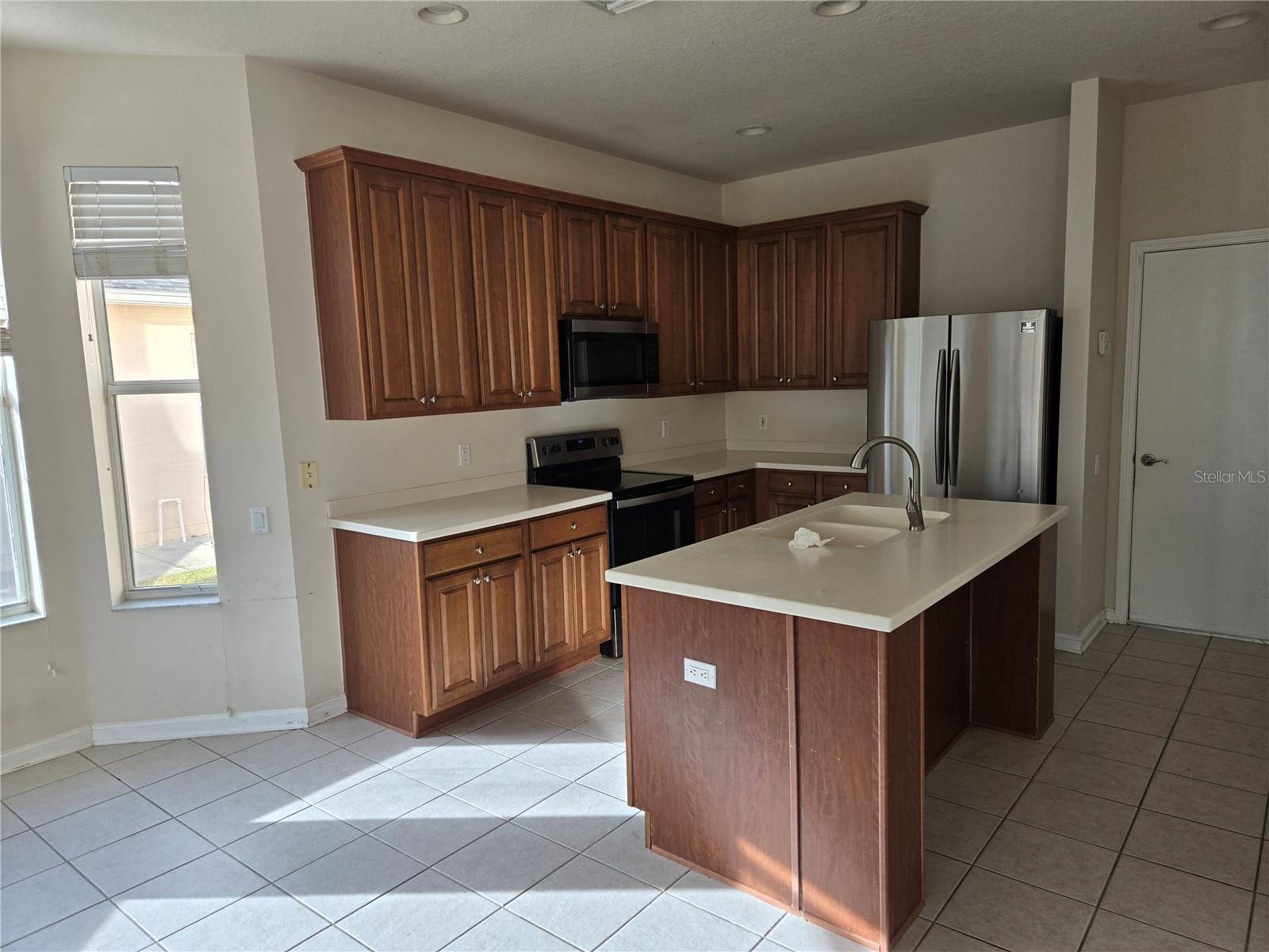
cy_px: 476
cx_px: 634
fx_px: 843
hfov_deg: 73.9
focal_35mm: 23
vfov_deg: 58.9
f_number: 1.8
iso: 50
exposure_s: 1/180
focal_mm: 5.4
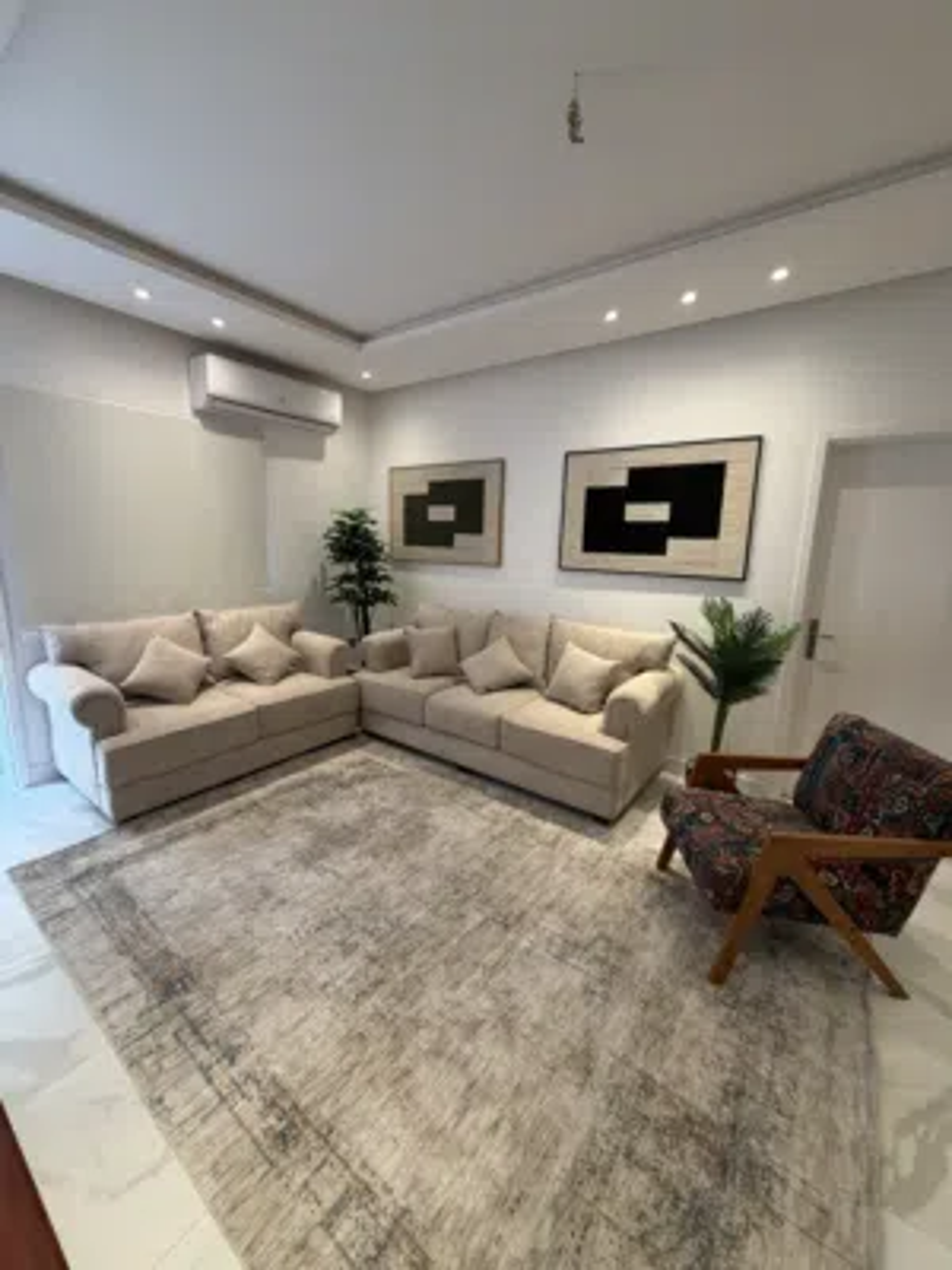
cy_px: 635
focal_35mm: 14
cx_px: 476
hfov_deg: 85.7
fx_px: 513
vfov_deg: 102.1
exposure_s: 1/120
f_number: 2.2
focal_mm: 2.22
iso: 250
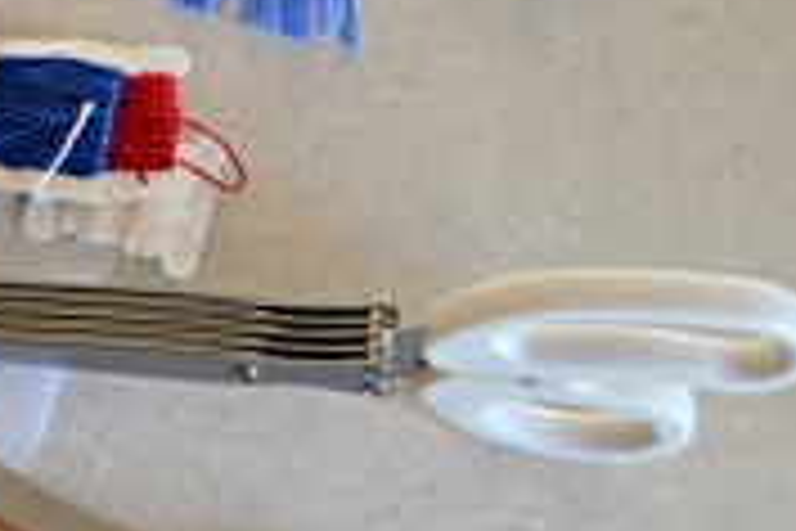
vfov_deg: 9.9
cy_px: 38
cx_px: -533
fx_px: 3051
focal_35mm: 138
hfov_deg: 13.6
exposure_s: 1/20
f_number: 4.2
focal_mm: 26
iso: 400
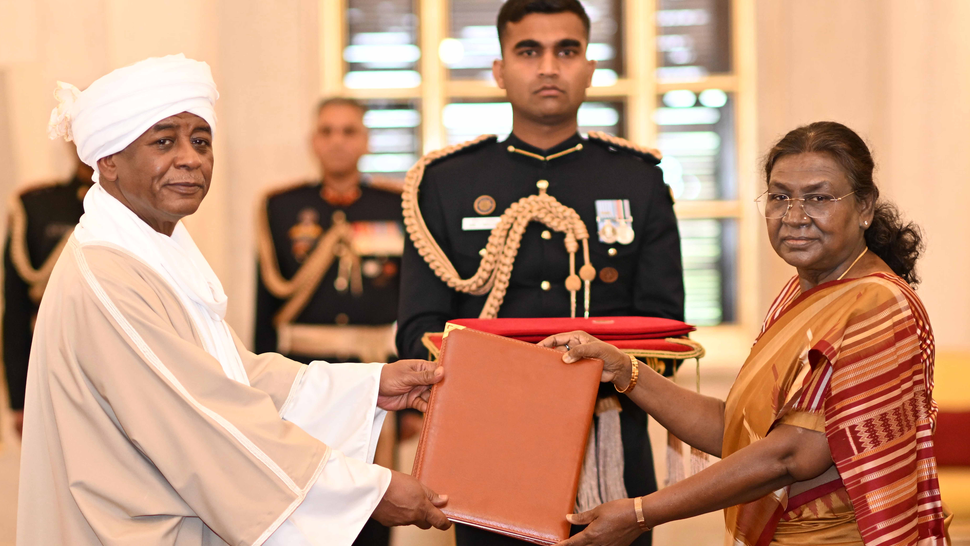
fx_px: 2315
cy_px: 310
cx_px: 483
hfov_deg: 23.7
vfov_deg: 13.4
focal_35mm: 90
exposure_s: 1/200
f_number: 1.8
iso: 1000
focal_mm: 85
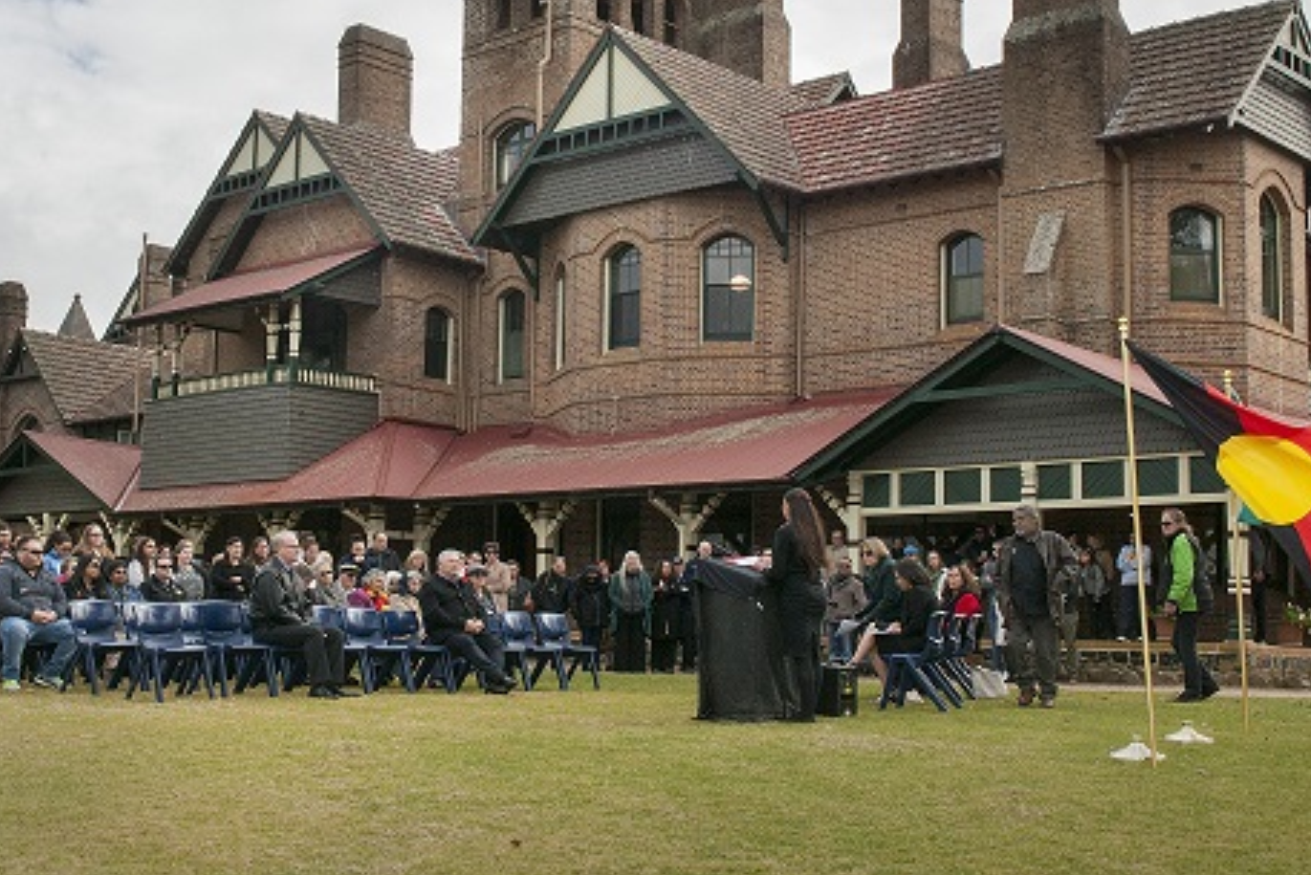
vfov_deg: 27.9
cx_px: 571
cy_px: 295
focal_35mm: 48
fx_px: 1748
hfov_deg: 41.0
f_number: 16
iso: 400
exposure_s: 1/250
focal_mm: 29
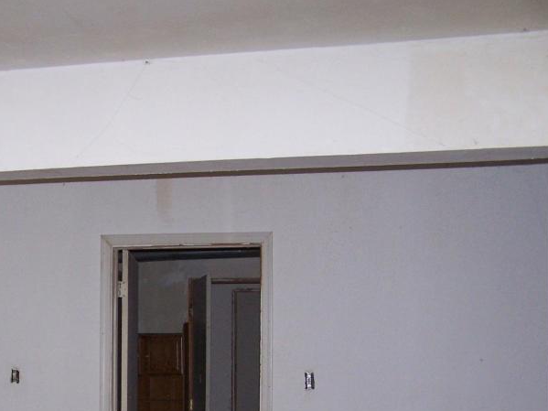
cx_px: 84
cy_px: 350
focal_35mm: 65
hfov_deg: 28.9
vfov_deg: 22.2
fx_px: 1029
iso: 140
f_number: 2.8
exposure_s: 1/60
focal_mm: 6.3
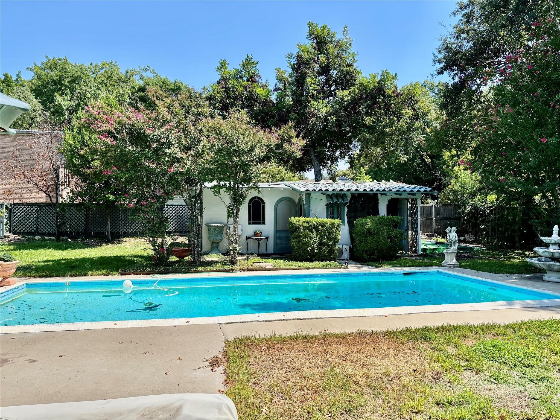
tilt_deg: +2.2
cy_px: 210
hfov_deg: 67.3
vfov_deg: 53.1
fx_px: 421
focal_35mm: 26
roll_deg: +0.9
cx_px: 280
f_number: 1.6
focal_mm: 5.96
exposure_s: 1/2398
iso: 50
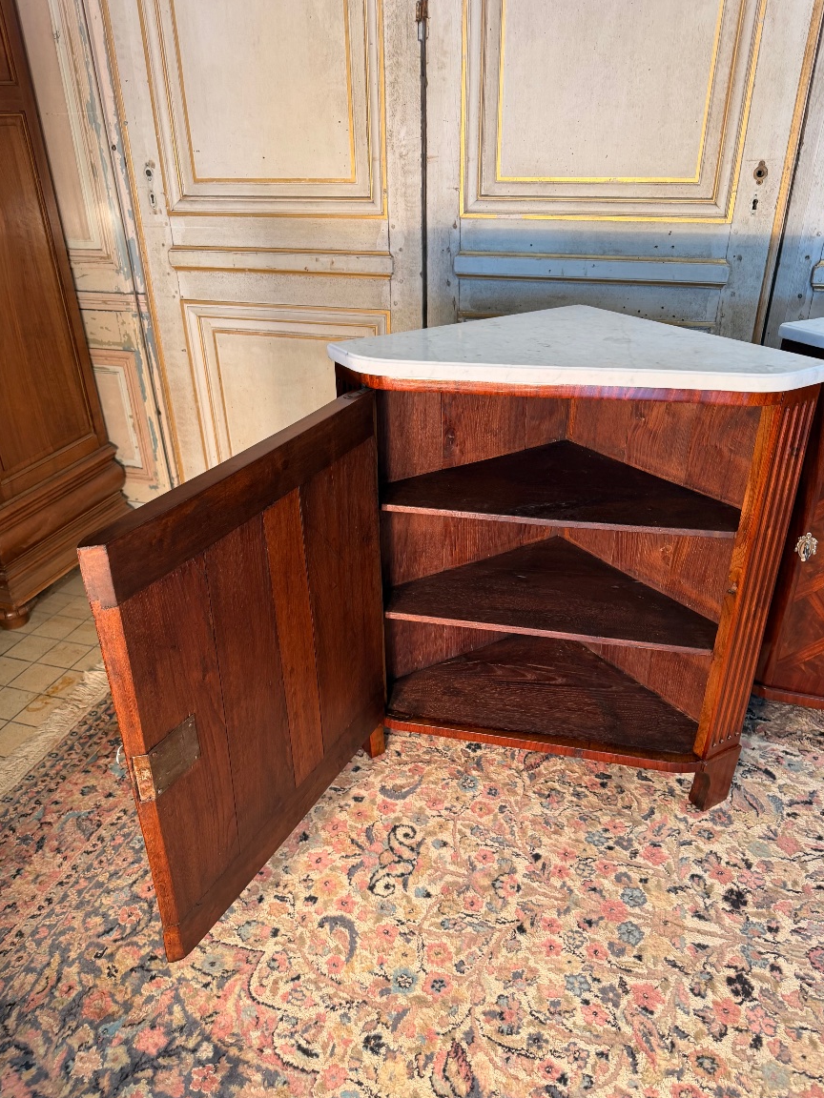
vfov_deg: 69.4
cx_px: 410
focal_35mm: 25
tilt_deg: -31.0
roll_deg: -0.2
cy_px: 568
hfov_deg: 54.9
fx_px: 793
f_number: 1.78
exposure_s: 1/100
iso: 125
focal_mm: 6.76
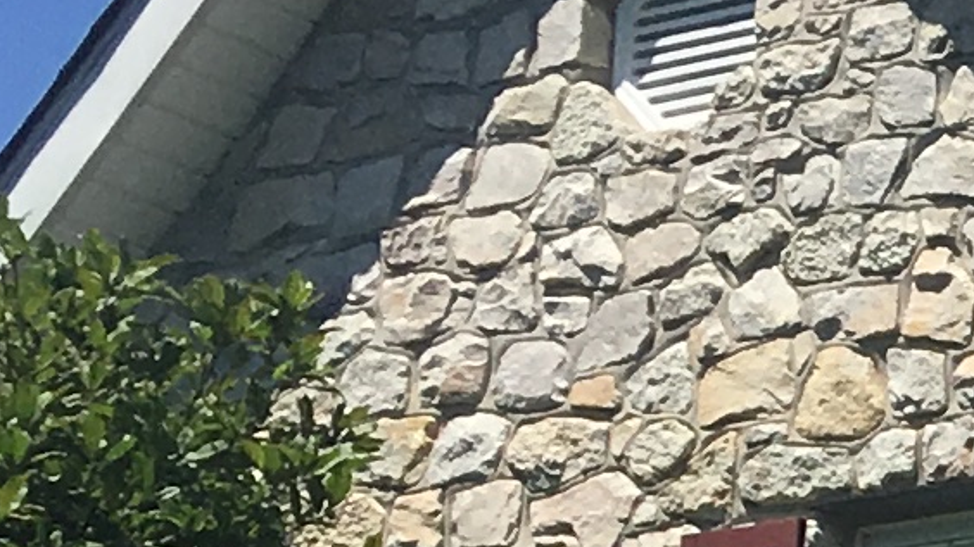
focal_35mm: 226
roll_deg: -2.3
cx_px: 2708
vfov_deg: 5.1
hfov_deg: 8.3
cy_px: 1484
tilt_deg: +9.8
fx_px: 5836
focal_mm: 4.15
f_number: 2.2
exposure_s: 1/2137
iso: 25
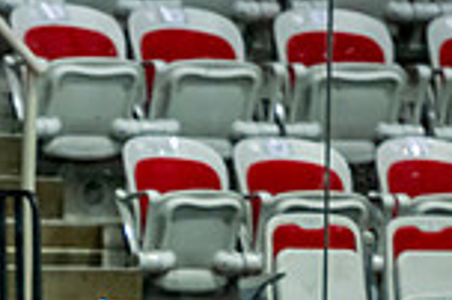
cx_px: -65
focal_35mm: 821
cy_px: 582
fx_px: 10297
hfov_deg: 2.5
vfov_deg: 1.7
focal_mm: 175
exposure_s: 1/800
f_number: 3.2
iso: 1600
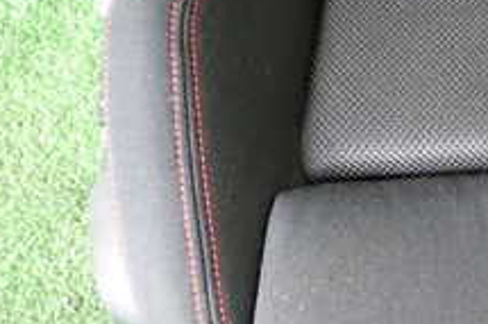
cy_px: 41
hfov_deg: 21.5
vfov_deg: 15.5
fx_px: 1178
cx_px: 611
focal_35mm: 87
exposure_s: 1/30
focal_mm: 5.4
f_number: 2.3
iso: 400
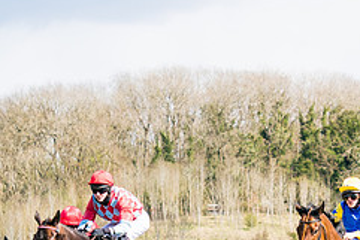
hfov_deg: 6.1
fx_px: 3352
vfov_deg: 4.1
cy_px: 280
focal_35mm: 335
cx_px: 323
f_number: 4
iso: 400
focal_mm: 89
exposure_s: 1/1600
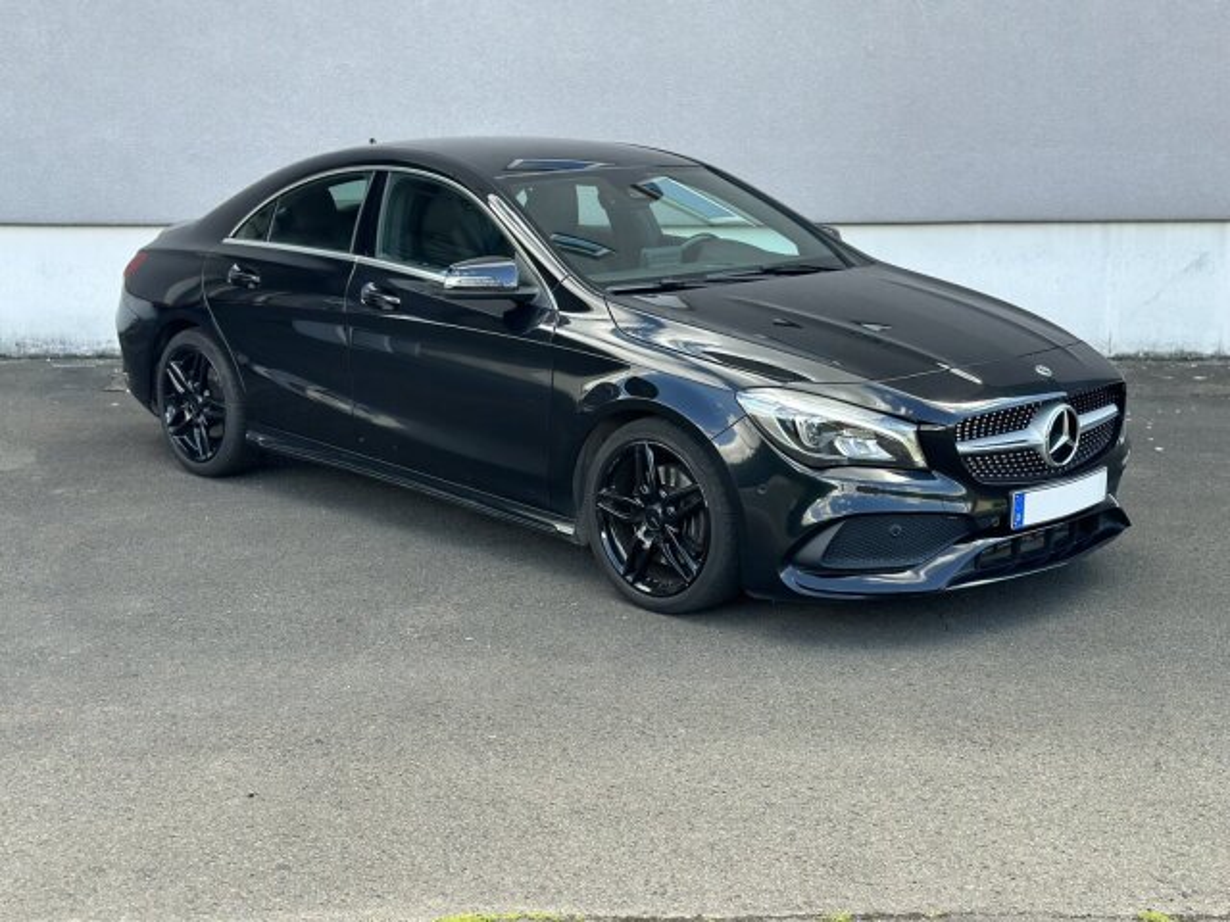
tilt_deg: -12.2
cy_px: 461
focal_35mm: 48
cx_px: 615
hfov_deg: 39.7
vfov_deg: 30.3
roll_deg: -0.2
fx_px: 1706
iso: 80
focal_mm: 6.86
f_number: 1.78
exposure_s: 1/580
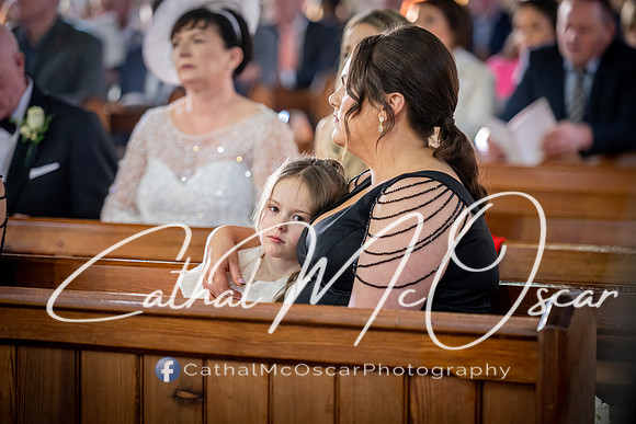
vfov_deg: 8.9
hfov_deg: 13.2
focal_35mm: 155
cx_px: 318
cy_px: 212
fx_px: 2739
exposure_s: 1/200
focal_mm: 155
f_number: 2.8
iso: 1250
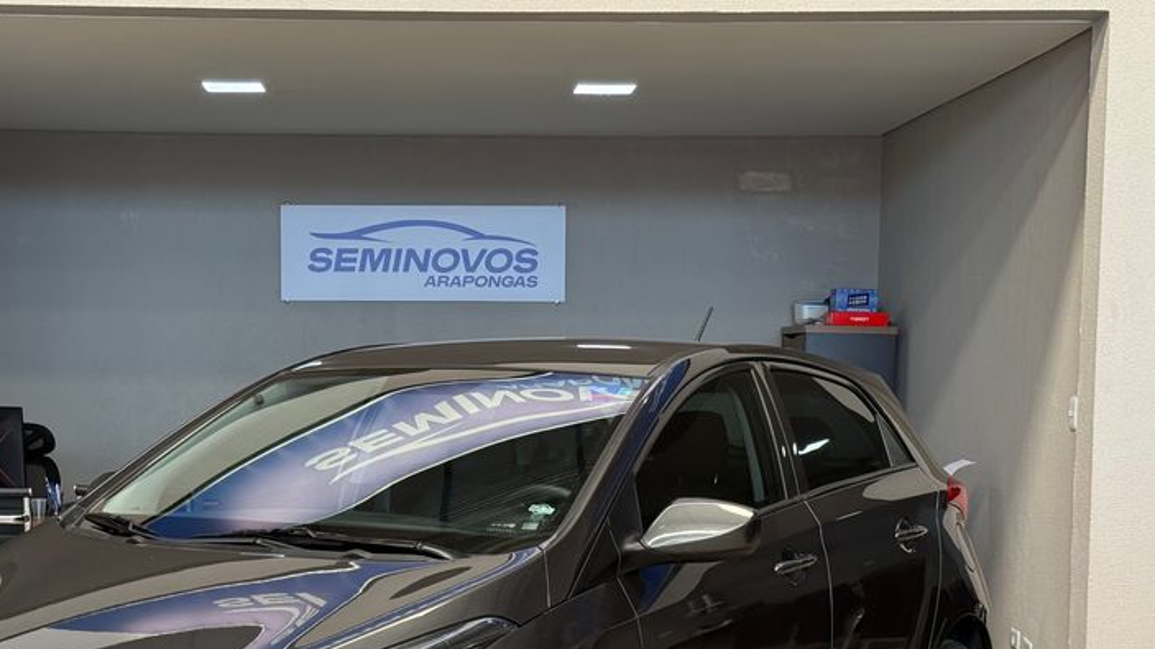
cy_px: 539
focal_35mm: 71
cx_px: 421
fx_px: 2174
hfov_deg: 29.6
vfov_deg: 16.8
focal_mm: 6.76
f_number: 1.78
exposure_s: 1/120
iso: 100
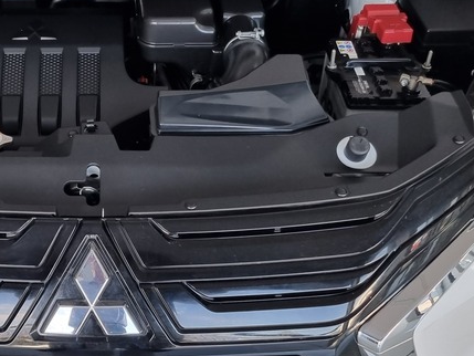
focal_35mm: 62
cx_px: 87
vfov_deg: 23.6
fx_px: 849
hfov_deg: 30.4
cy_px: 133
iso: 80
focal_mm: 5.4
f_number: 1.8
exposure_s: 1/100
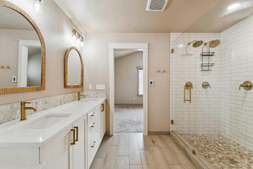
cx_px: 126
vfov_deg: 73.4
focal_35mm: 16
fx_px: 113
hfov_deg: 96.4
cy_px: 84
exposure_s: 1/8
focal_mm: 16.1
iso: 400
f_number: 13
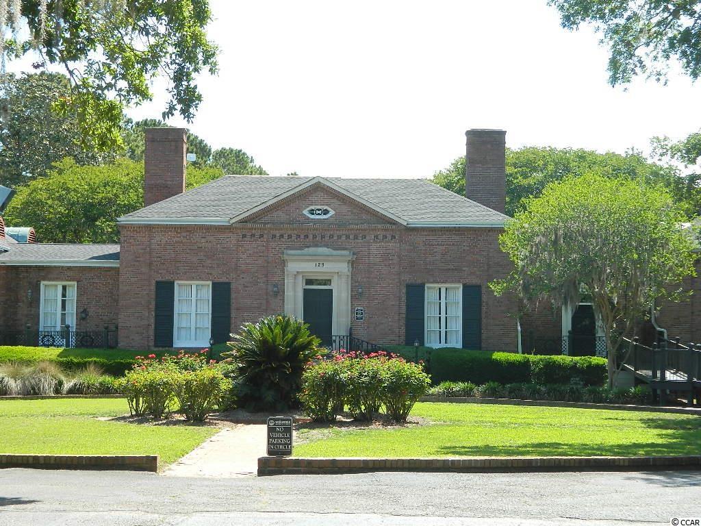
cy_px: 263
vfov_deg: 21.0
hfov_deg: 27.8
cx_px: 350
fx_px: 1418
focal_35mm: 70
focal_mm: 12.6
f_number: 4
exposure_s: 1/200
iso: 80
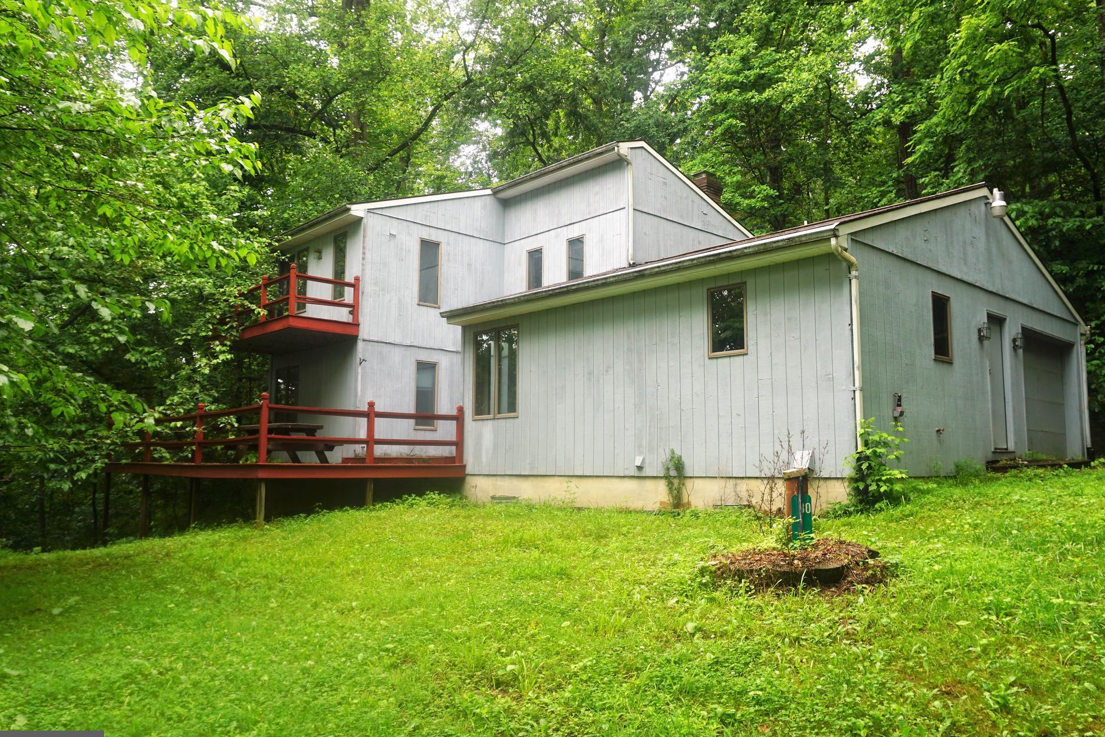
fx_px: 798
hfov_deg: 69.4
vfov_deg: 49.6
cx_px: 573
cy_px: 374
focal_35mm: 26
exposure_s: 1/60
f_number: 5.6
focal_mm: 16
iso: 100
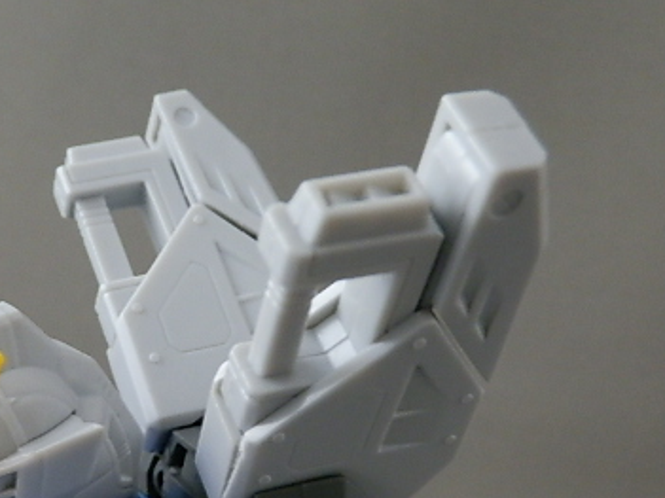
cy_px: 331
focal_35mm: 62
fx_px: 1191
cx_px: 243
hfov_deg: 31.0
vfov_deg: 23.5
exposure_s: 1/15
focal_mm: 6.17
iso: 200
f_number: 3.5
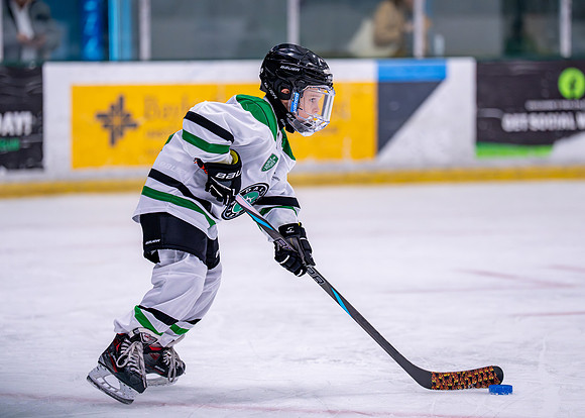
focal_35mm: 179
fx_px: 2972
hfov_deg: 11.2
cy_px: 194
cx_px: 291
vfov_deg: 8.0
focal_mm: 150
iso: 2500
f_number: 2.8
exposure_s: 1/1250
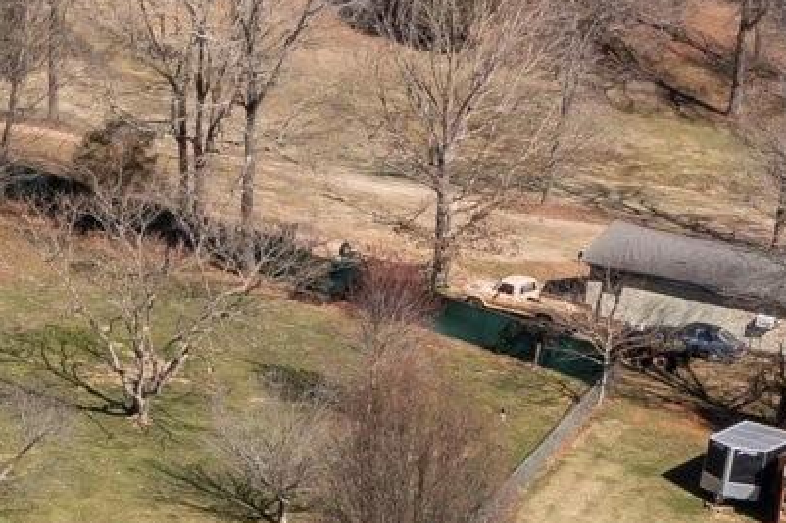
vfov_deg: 9.6
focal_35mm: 143
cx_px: -757
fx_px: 3121
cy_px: 290
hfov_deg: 12.7
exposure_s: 1/500
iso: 100
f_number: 5.6
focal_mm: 10.26
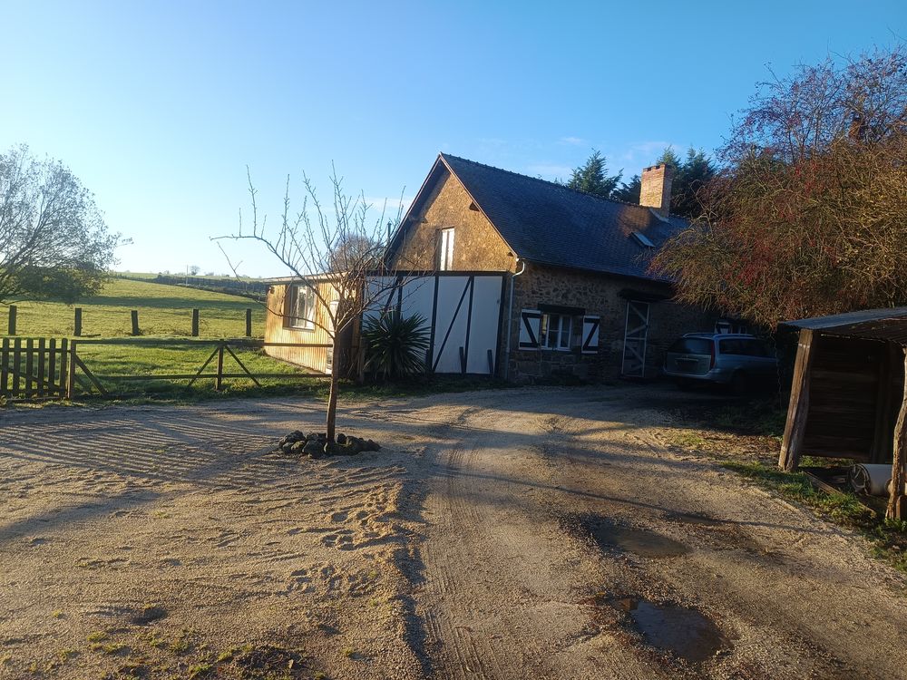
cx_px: 454
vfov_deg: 56.8
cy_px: 340
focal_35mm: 24
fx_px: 629
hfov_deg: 71.6
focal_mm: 5.31
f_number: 1.7
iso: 50
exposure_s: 1/157
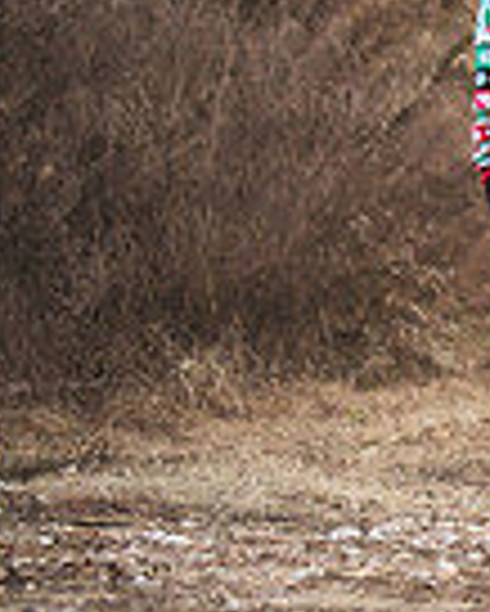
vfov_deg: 4.6
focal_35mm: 421
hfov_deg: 3.6
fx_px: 7623
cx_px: 1281
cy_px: -70
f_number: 2.8
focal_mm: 105
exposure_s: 1/320
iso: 800
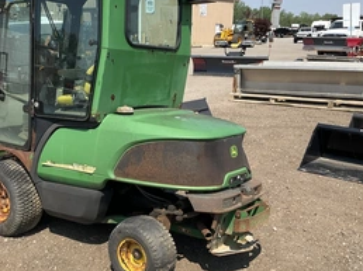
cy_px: 131
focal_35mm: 45
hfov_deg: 41.8
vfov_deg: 32.1
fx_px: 471
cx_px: 134
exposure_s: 1/1451
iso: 25
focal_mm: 3
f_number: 1.8
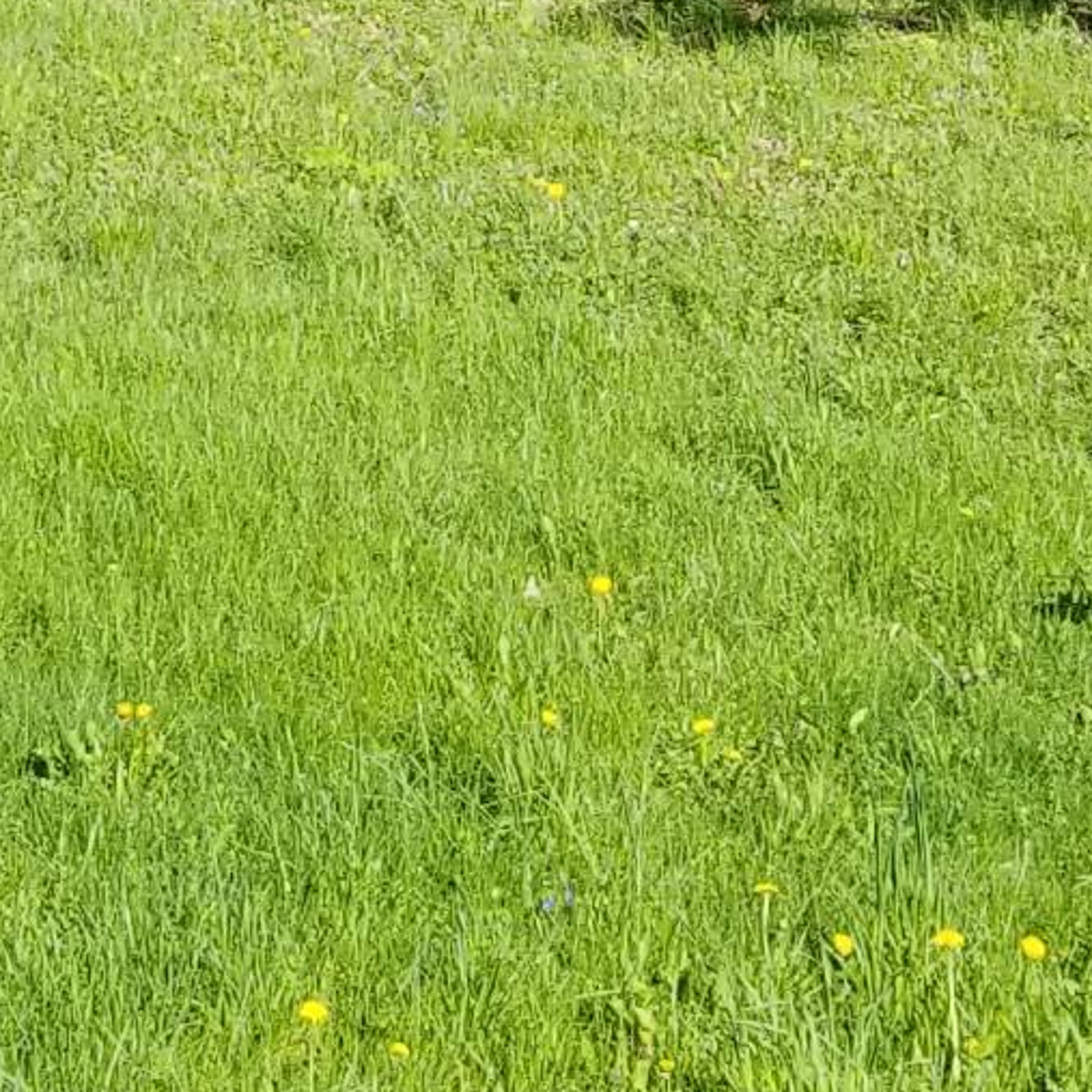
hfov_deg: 12.7
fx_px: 4854
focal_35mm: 136
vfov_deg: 12.0
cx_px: 129
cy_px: -737
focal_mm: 4.25
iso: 50
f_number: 1.7
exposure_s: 1/1120
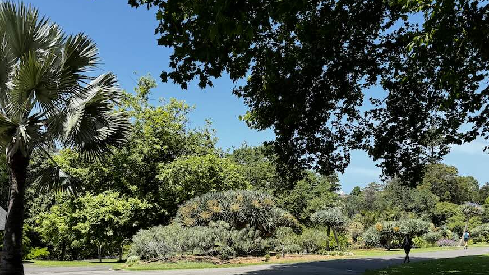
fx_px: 467
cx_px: 262
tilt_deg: -1.3
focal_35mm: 36
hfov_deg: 55.3
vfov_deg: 32.0
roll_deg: -2.6
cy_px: 219
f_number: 1.78
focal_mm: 6.76
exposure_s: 1/1767
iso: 80
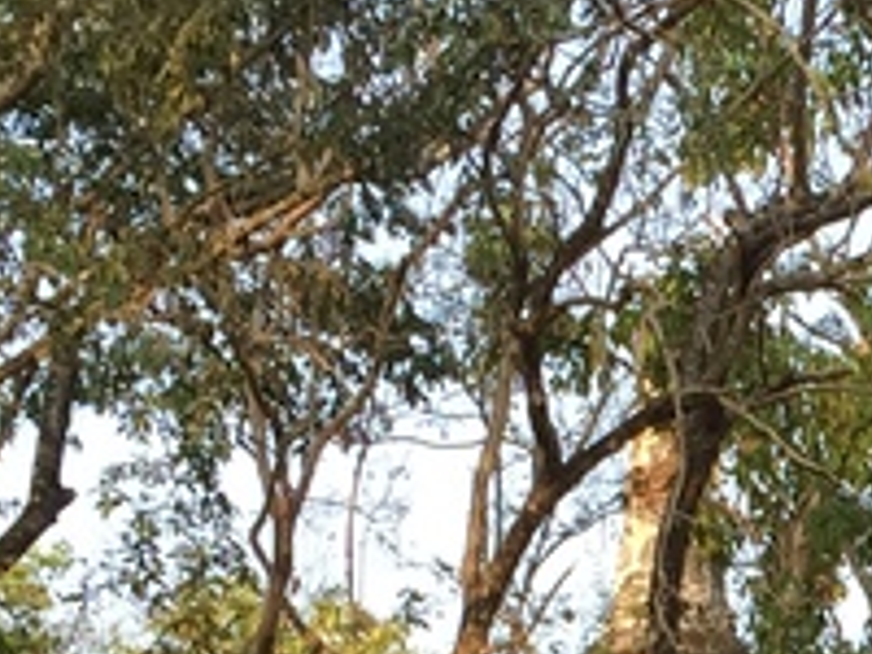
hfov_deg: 10.7
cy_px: 1430
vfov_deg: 8.0
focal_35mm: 174
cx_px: 1530
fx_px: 4383
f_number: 2.2
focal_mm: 4.15
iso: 32
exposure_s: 1/293
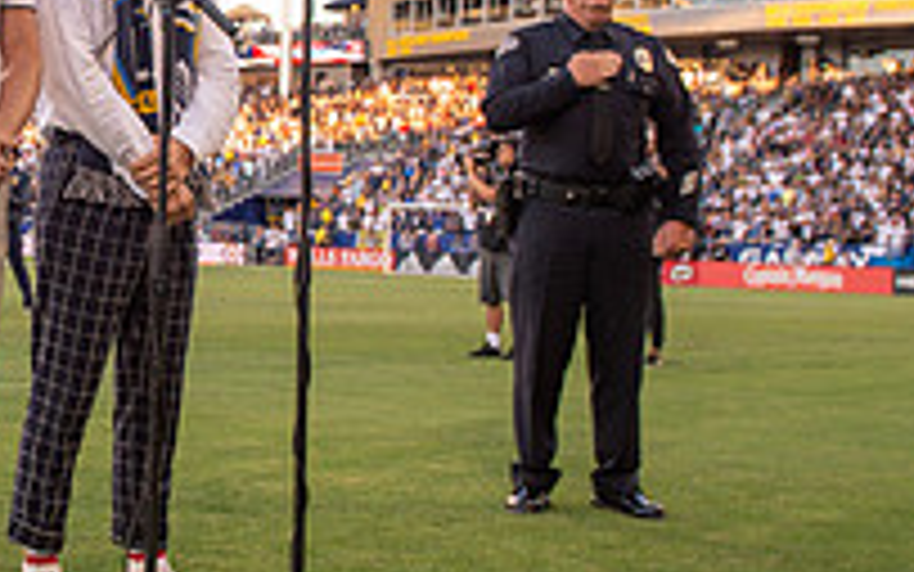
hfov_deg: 27.3
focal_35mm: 70
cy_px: 124
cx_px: -54
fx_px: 1744
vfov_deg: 18.5
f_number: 4.5
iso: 160
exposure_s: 1/500
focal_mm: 24
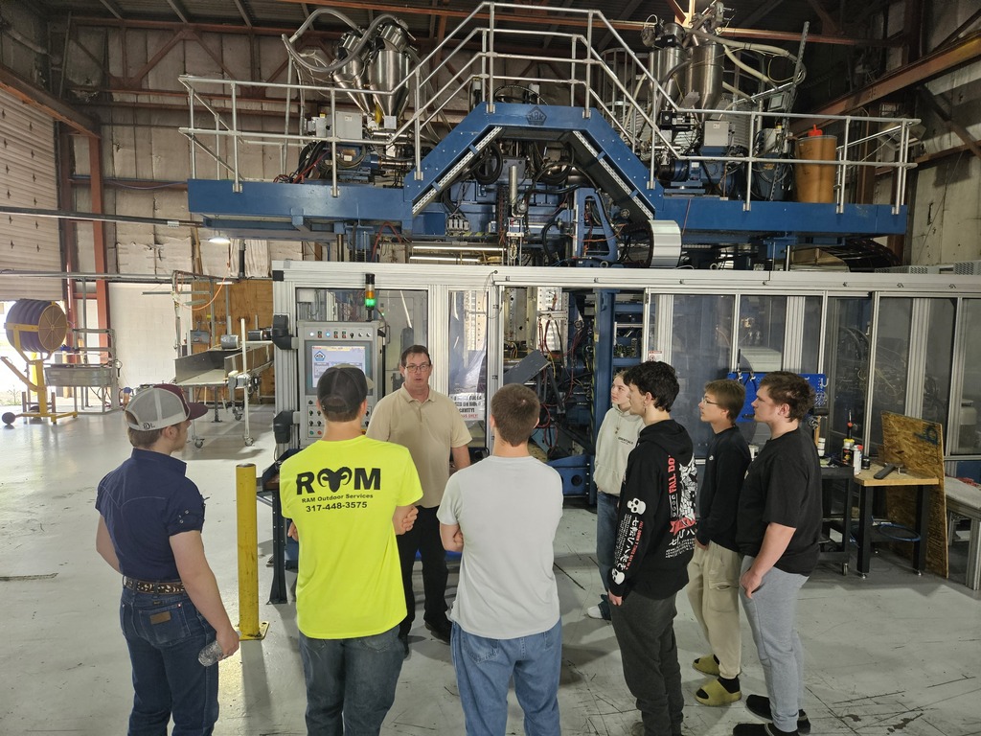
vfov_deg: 58.9
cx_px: 490
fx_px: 652
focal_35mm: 23
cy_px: 368
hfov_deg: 73.9
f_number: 1.8
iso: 250
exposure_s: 1/120
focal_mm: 5.4
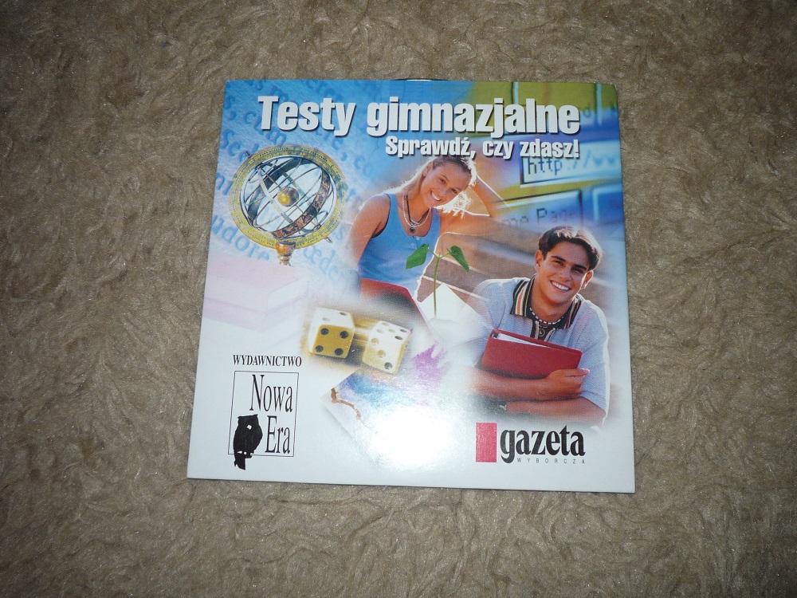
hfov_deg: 56.8
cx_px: 398
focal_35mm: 32
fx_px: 737
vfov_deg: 44.2
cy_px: 299
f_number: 3.3
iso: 100
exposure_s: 1/30
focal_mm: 5.2
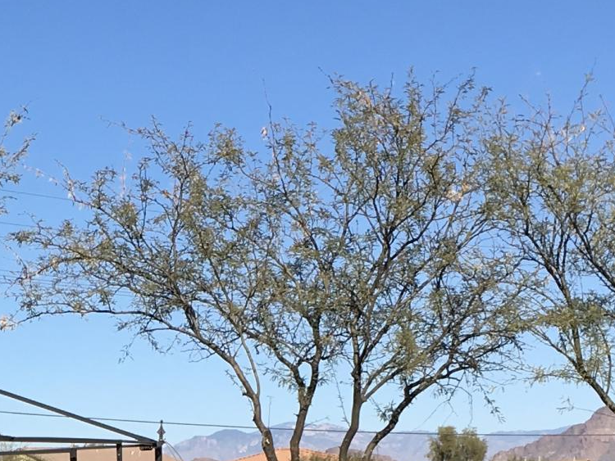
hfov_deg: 16.7
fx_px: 2062
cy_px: 655
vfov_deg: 12.3
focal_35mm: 116
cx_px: 20
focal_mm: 4.15
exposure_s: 1/1748
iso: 25
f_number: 2.2
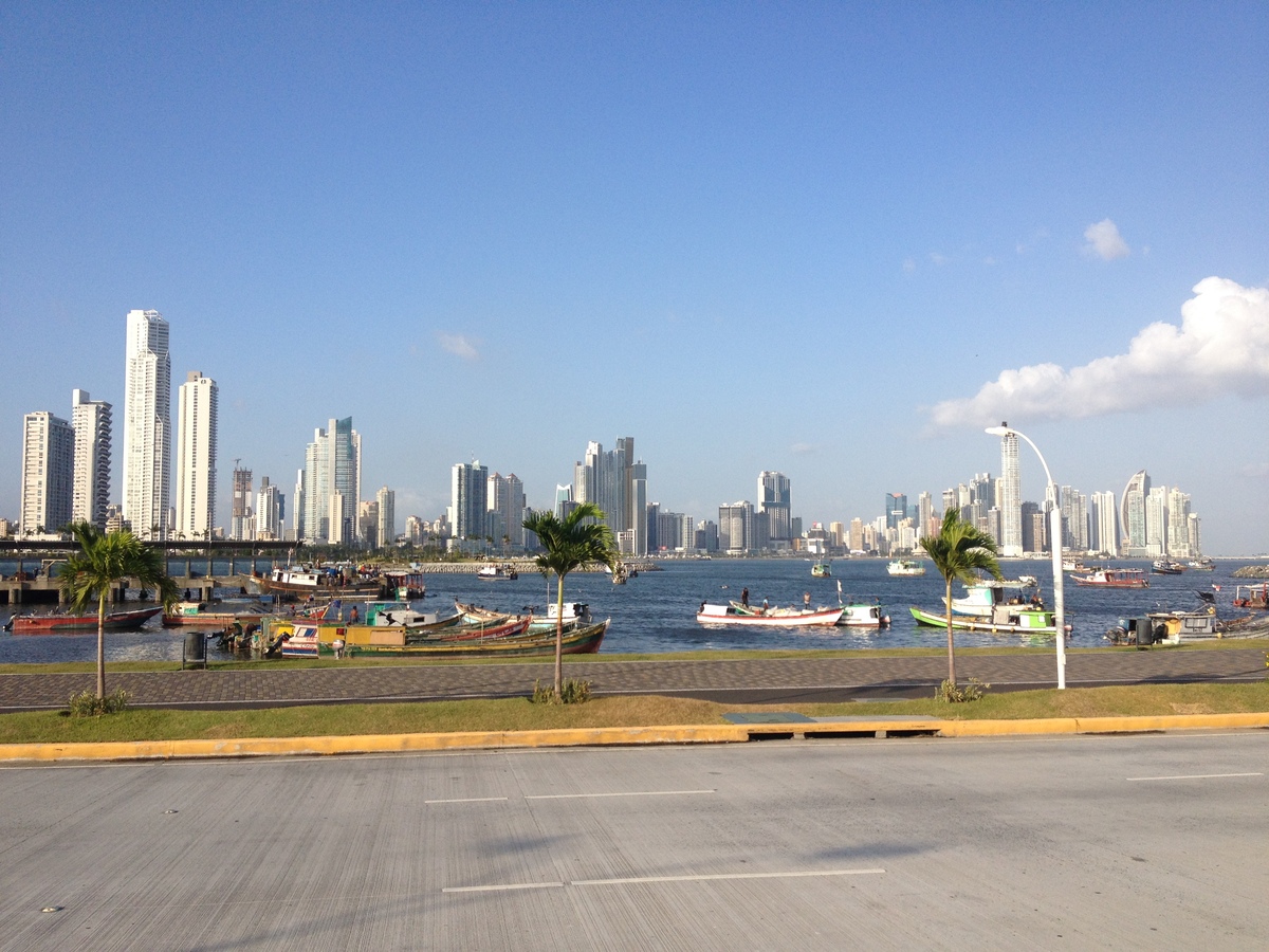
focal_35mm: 35
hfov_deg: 52.6
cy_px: 476
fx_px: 1283
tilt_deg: +0.9
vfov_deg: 40.7
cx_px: 634
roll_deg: +0.3
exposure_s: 1/1623
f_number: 2.4
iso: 50
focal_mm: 4.28
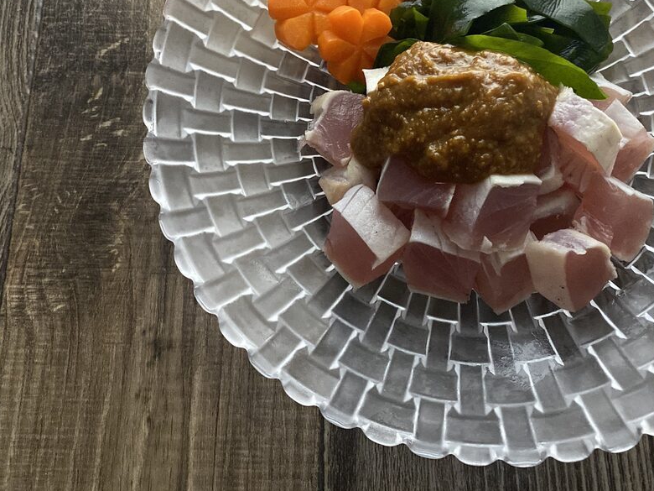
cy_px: 127
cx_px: 350
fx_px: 756
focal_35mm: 40
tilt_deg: -72.0
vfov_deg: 35.2
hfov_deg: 46.8
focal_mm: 4.25
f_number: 1.8
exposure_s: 1/35
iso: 640
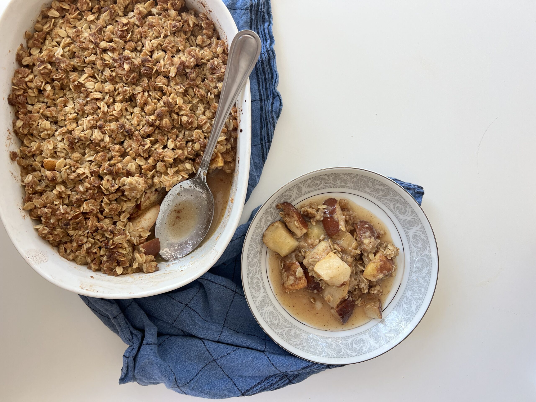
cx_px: 268
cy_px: 201
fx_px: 403
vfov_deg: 53.1
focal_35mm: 26
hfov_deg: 67.3
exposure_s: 1/120
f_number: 1.5
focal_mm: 5.7
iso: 80
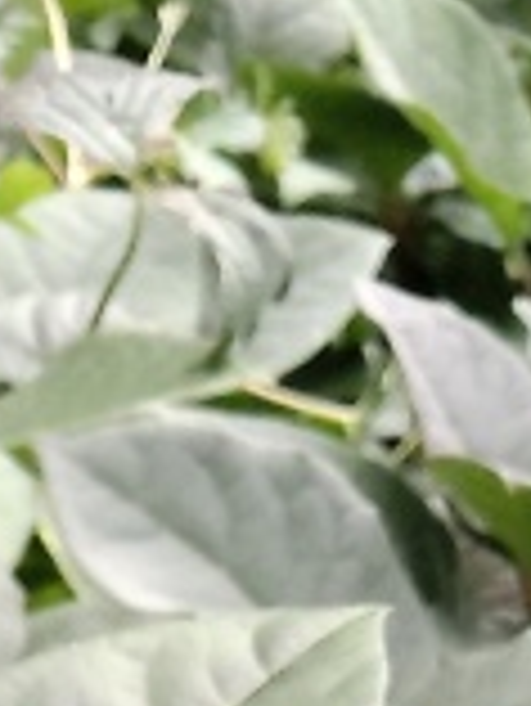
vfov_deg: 8.8
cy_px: 2161
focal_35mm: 183
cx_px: -500
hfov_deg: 7.8
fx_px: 3738
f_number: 1.8
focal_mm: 4.05
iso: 3209
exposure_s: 1/120
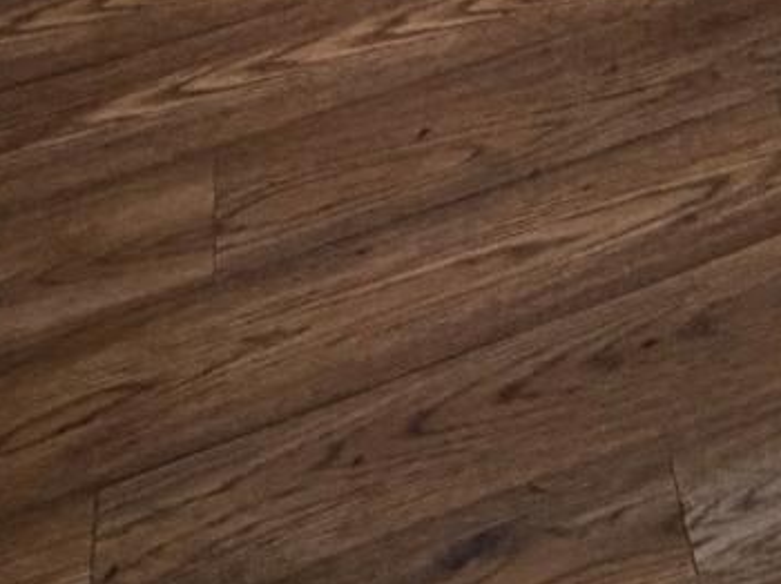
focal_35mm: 82
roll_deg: -0.5
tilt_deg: -12.3
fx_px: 1849
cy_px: -1065
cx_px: 1087
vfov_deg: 11.8
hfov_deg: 21.1
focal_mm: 2.22
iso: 250
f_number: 2.2
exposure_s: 1/60
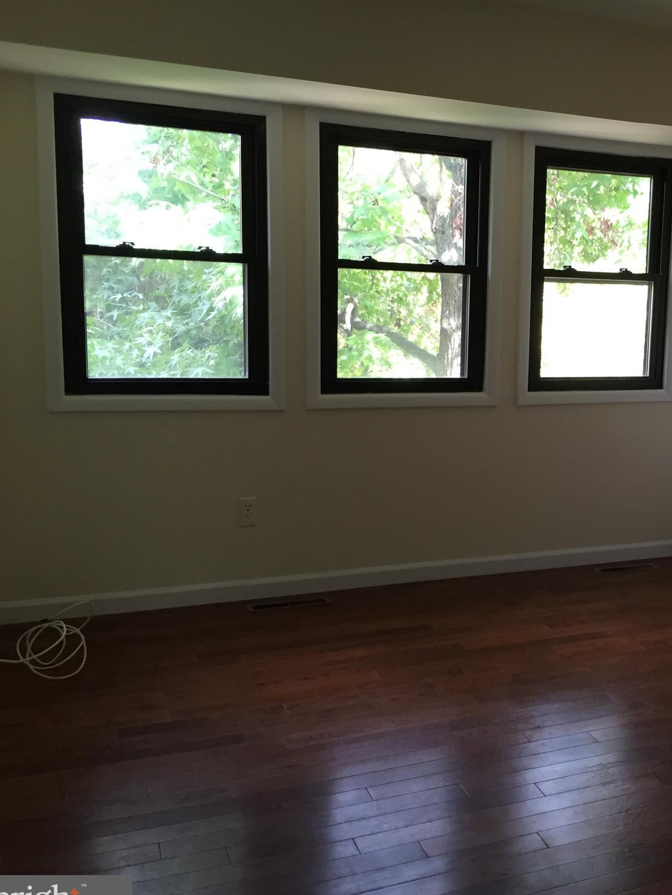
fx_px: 1035
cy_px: 462
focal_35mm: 40
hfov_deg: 34.1
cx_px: 599
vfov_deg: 46.8
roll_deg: -3.1
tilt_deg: -10.7
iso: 40
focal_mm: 4.15
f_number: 2.2
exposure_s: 1/30
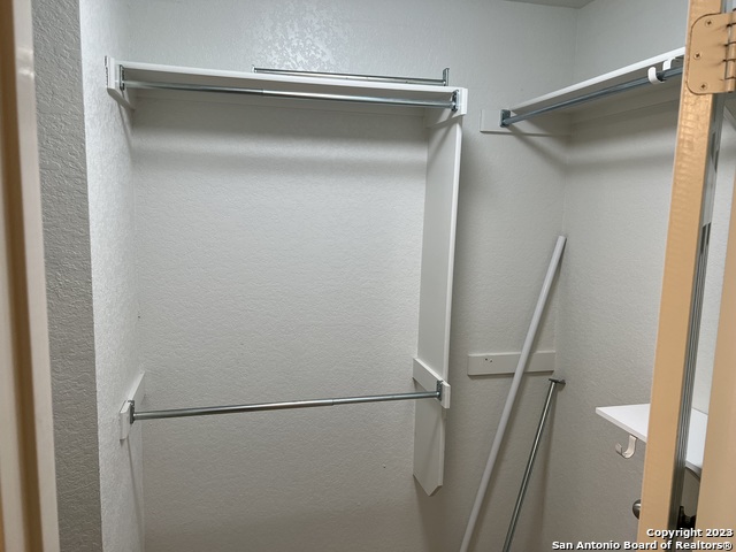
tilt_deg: -7.7
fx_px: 553
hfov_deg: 67.3
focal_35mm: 26
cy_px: 276
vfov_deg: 53.1
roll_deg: -1.4
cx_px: 368
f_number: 1.5
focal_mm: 5.7
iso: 80
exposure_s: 1/120
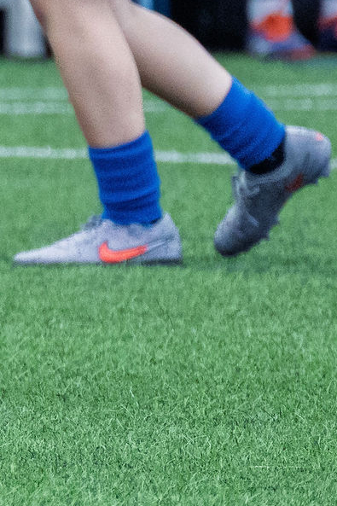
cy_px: -155
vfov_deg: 0.7
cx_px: -983
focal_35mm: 3005
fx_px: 42217
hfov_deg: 0.5
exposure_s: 1/1250
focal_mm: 400
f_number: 5.6
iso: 1600
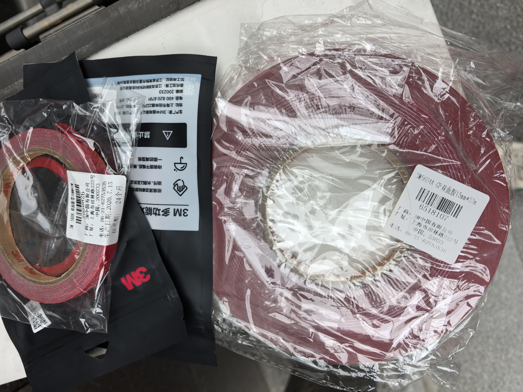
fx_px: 408
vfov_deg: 51.4
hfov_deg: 65.3
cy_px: 196
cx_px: 262
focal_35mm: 27
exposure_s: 1/116
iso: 50
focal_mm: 6.98
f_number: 2
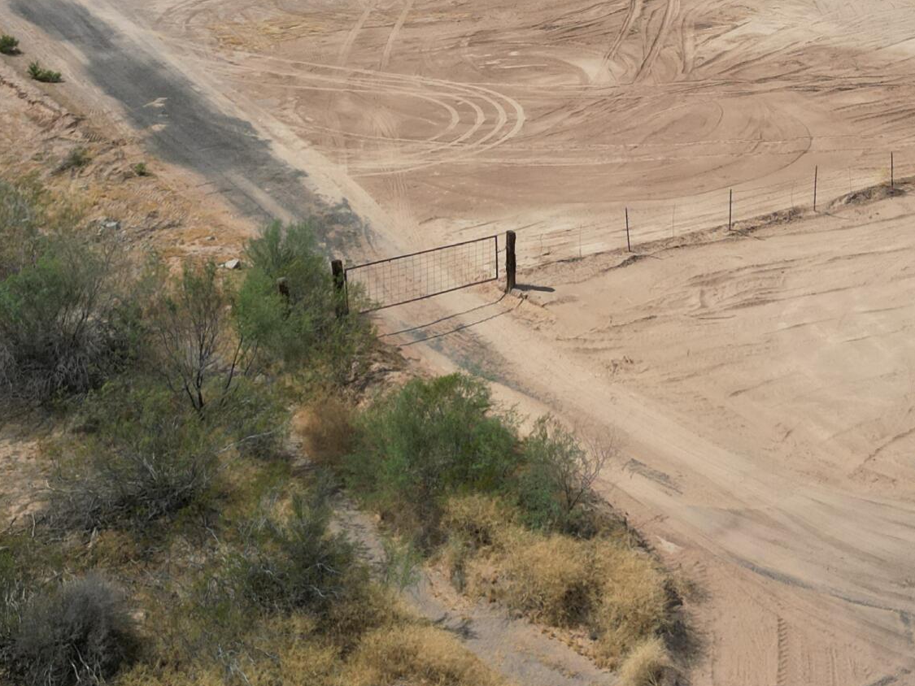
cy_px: 38
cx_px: 657
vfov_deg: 22.3
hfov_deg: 29.9
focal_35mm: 64
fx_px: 1692
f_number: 1.7
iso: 100
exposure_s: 1/4000
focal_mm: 6.72
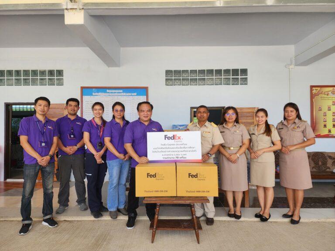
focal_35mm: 23
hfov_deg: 73.9
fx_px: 223
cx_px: 168
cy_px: 126
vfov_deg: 58.9
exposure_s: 1/186
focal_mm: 6.4
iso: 12
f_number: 1.8
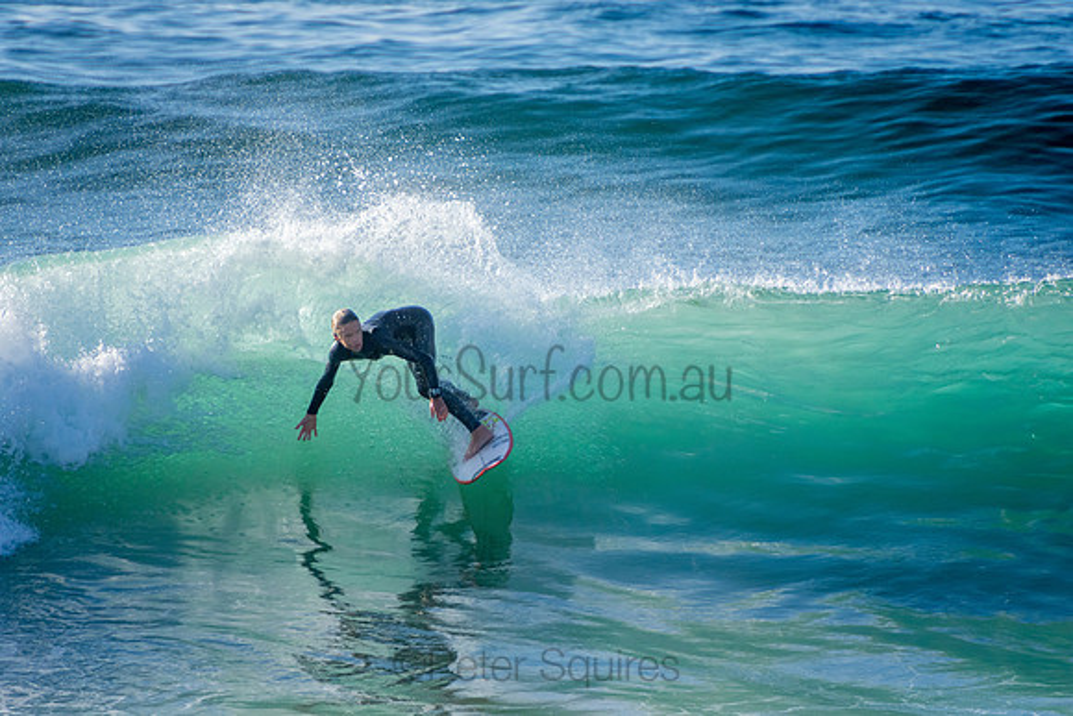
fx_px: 17887
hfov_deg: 3.4
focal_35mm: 600
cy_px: 358
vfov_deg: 2.3
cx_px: 536
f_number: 5.6
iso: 320
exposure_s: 1/2000
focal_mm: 400
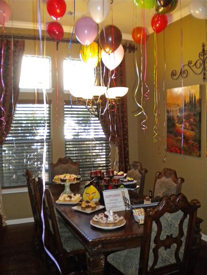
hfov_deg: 40.7
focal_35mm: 35
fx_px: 279
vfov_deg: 52.6
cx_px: 104
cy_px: 138
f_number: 3.1
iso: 400
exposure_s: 1/40.7
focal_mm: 6.3
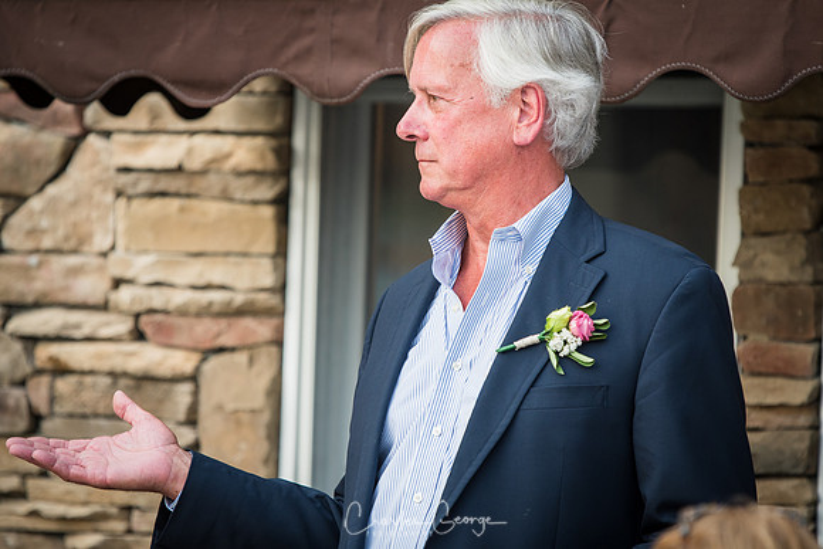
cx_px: 412
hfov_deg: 6.9
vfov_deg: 4.6
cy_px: 274
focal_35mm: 300
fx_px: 6860
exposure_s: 1/250
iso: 400
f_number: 3.2
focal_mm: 200
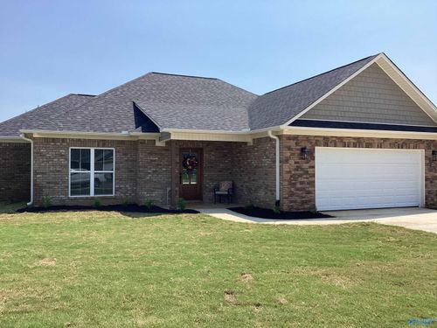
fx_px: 391
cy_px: 164
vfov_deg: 45.4
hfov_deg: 58.4
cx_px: 218
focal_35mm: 31
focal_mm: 3.3
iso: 25
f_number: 2.4
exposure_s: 1/1381
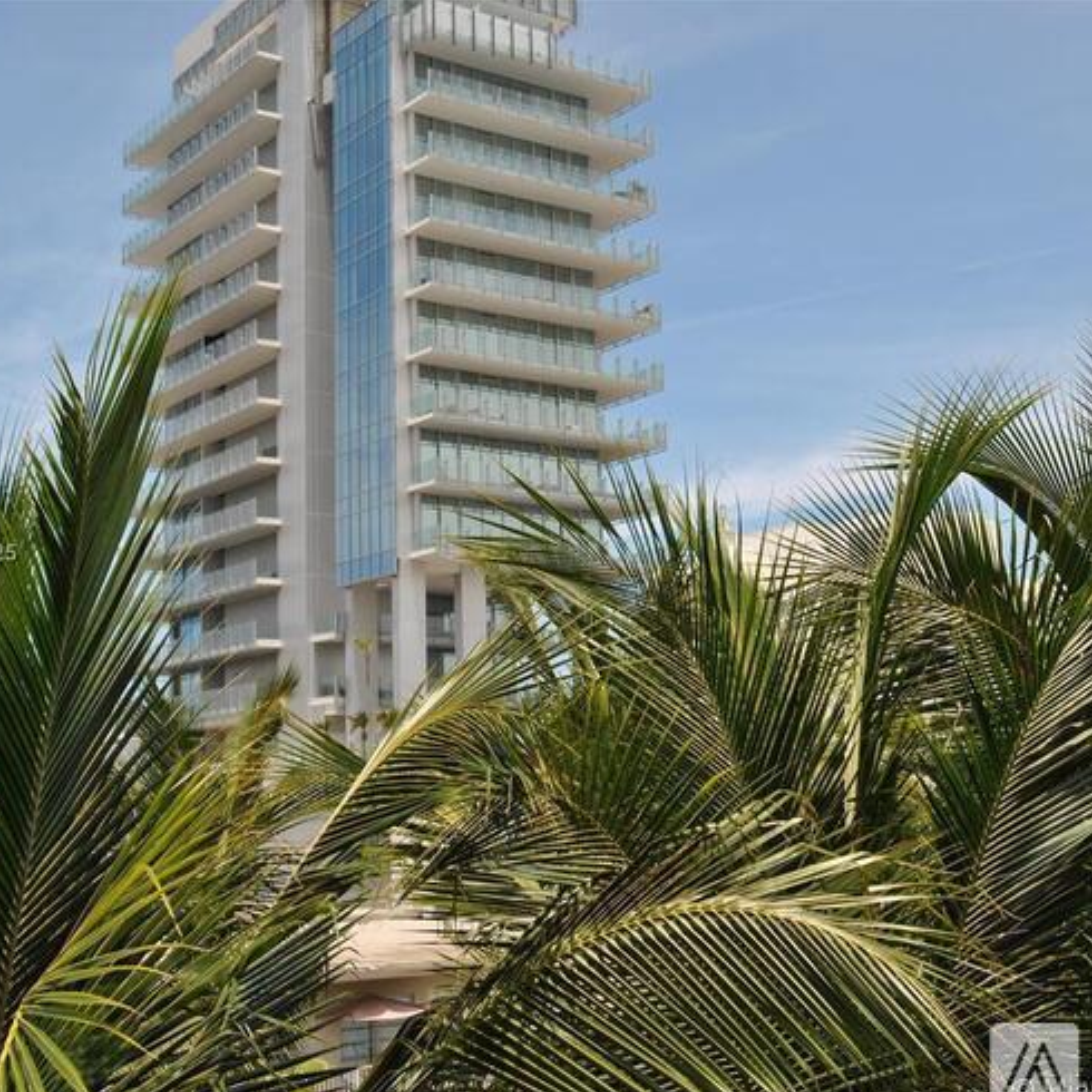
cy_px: 555
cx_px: 517
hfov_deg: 34.9
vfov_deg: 34.9
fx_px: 1736
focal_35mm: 49
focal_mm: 25
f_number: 7.1
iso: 100
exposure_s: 1/250
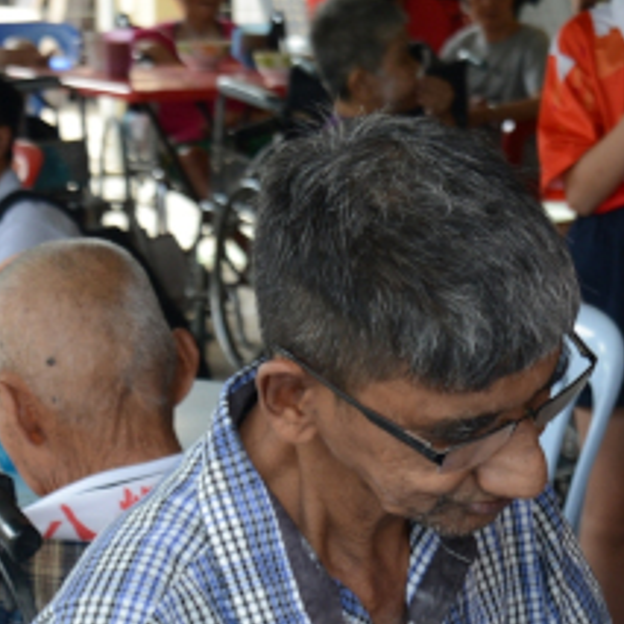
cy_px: 217
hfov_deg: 9.2
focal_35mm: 184
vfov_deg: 9.5
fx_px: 3753
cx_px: 1046
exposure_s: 1/160
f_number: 5
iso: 400
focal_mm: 46
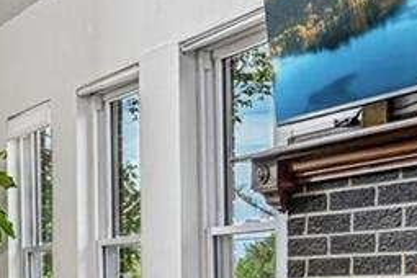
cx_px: -356
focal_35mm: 88
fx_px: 1019
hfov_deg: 17.9
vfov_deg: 15.3
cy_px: 275
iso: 110
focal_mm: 14
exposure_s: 1/15
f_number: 8
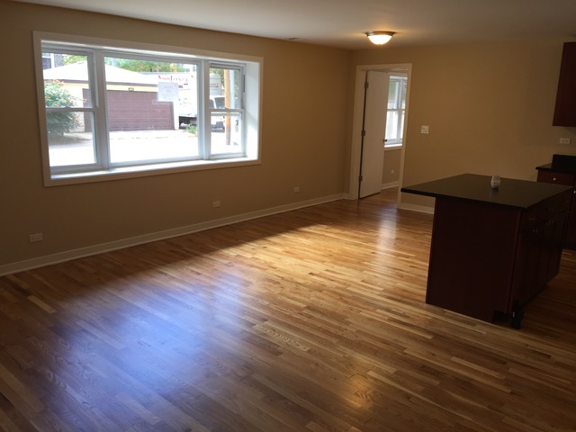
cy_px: 216
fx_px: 483
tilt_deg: -13.3
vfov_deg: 48.2
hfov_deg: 61.7
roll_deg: -1.6
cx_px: 288
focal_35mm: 29
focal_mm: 4.15
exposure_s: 1/60
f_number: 2.2
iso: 32
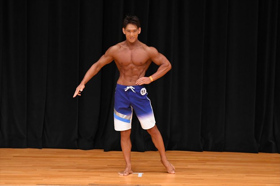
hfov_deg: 6.9
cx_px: 140
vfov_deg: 4.6
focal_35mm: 300
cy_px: 93
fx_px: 2332
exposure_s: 1/400
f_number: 5.6
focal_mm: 200
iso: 4000
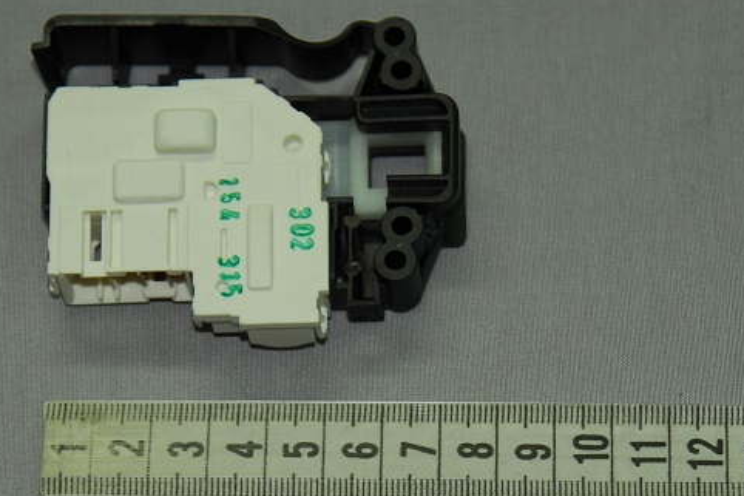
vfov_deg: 7.4
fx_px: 3822
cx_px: 449
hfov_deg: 11.1
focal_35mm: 185
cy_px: 399
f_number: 4
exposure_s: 1/80
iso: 200
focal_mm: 66
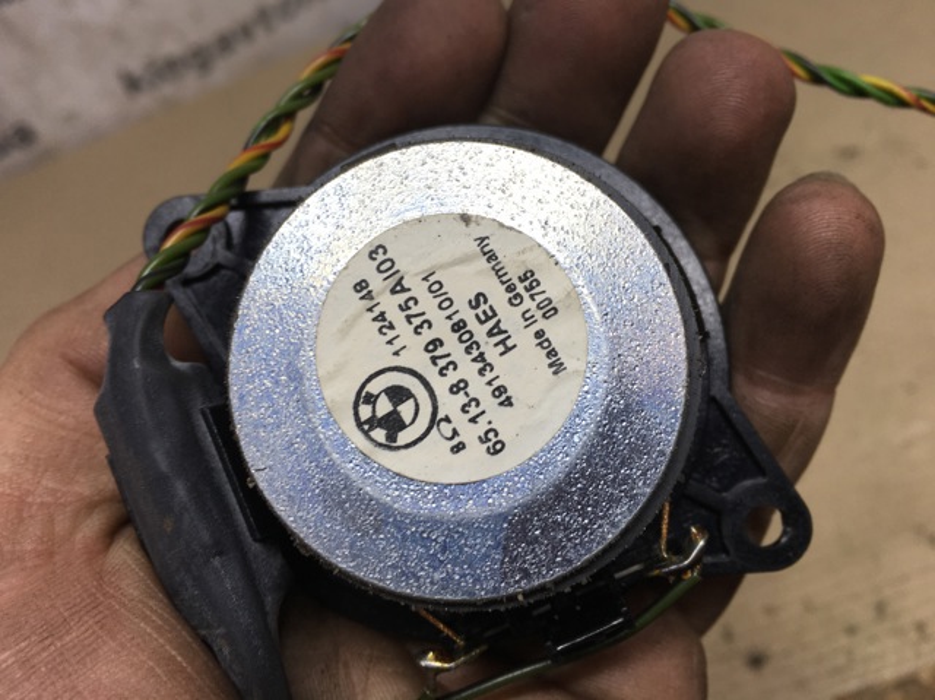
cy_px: 350
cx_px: 468
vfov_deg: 48.2
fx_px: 783
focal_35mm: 29
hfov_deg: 61.7
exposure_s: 1/50
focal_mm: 4.15
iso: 25
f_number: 2.2
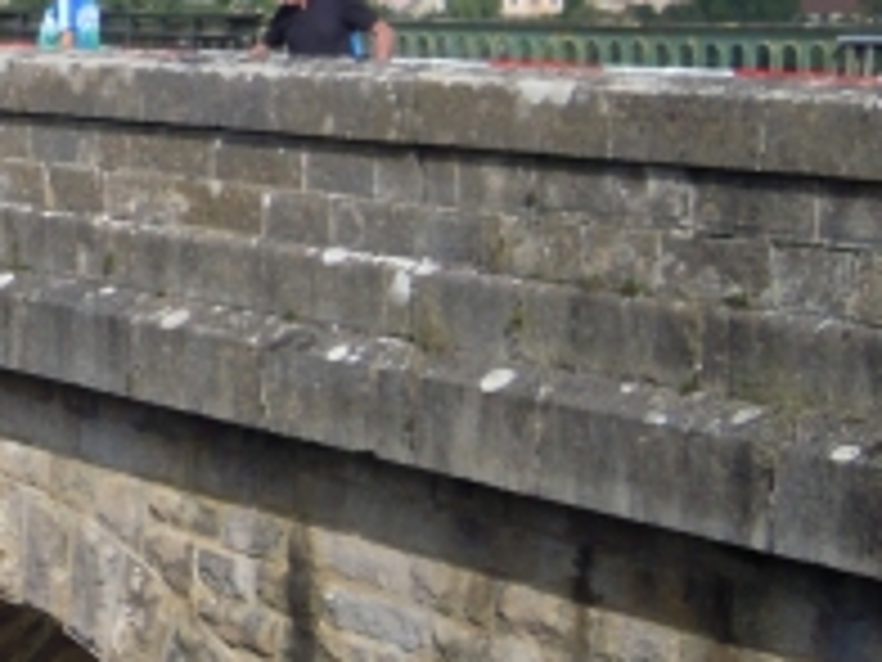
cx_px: -522
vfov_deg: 13.0
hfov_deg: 15.6
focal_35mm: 114
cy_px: 365
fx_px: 2905
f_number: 7.6
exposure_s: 1/250
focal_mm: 5
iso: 100
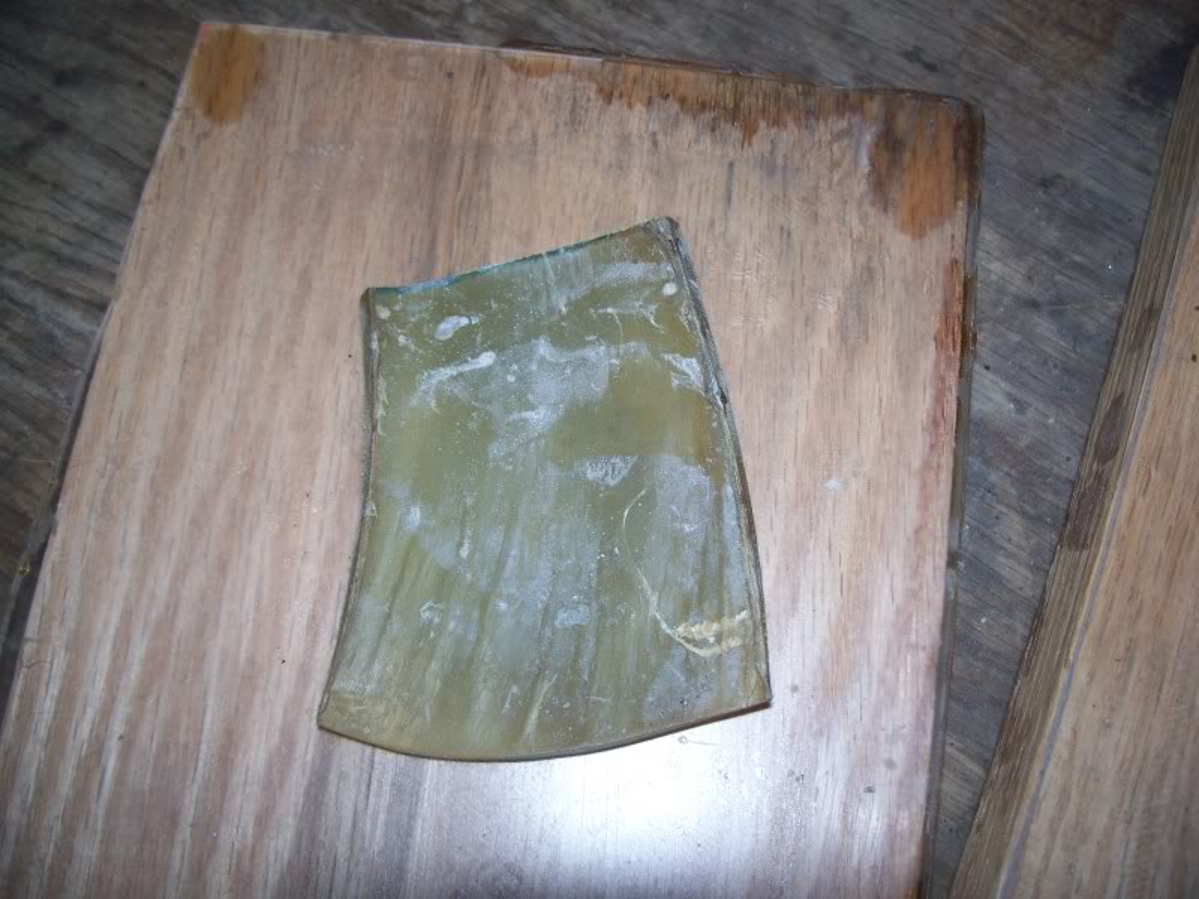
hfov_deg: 50.1
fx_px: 1282
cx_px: 600
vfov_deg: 38.7
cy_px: 450
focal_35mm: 37
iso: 80
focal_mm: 7.8
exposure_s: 1/60
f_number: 2.8
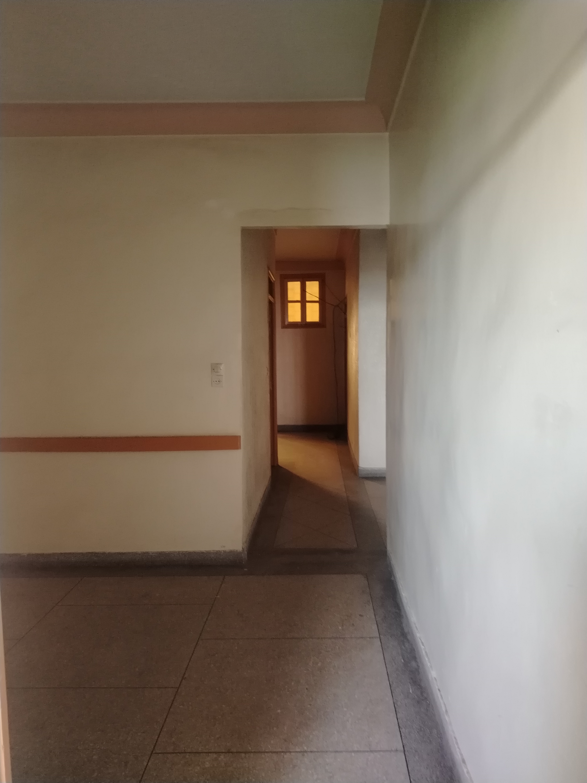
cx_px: 294
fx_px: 543
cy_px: 392
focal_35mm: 24
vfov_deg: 71.6
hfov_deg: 56.8
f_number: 16
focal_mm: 5.25
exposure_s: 1/33.3
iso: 1609
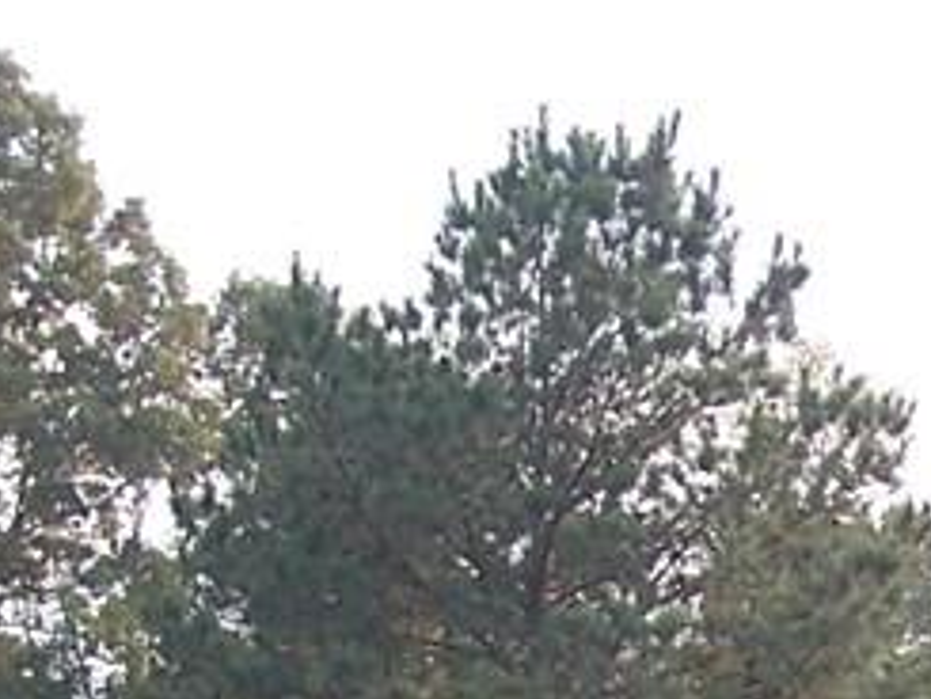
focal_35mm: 159
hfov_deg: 12.2
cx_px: 1011
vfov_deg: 9.1
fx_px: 4278
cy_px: 1071
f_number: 2.8
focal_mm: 6.3
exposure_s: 1/125
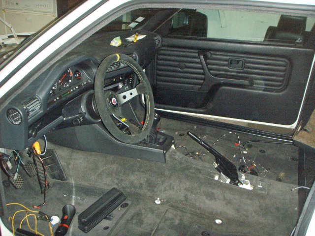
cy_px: 118
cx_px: 158
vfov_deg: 36.8
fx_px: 355
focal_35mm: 39
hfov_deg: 47.9
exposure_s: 1/45
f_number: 3.5
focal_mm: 6.6
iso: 332
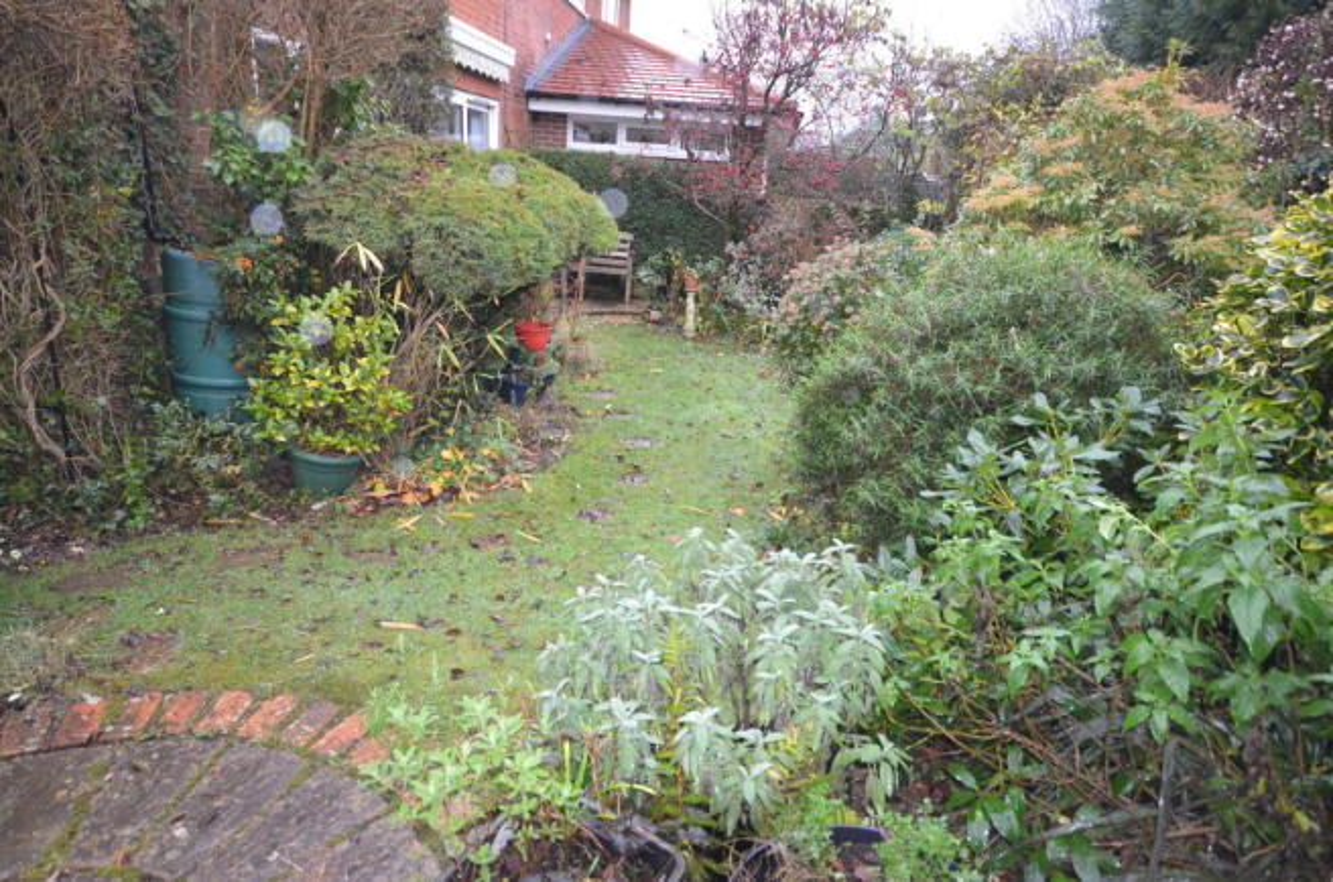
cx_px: 666
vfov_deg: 55.9
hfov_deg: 77.5
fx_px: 831
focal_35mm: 22
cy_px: 441
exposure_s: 1/60
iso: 3200
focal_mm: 15
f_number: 5
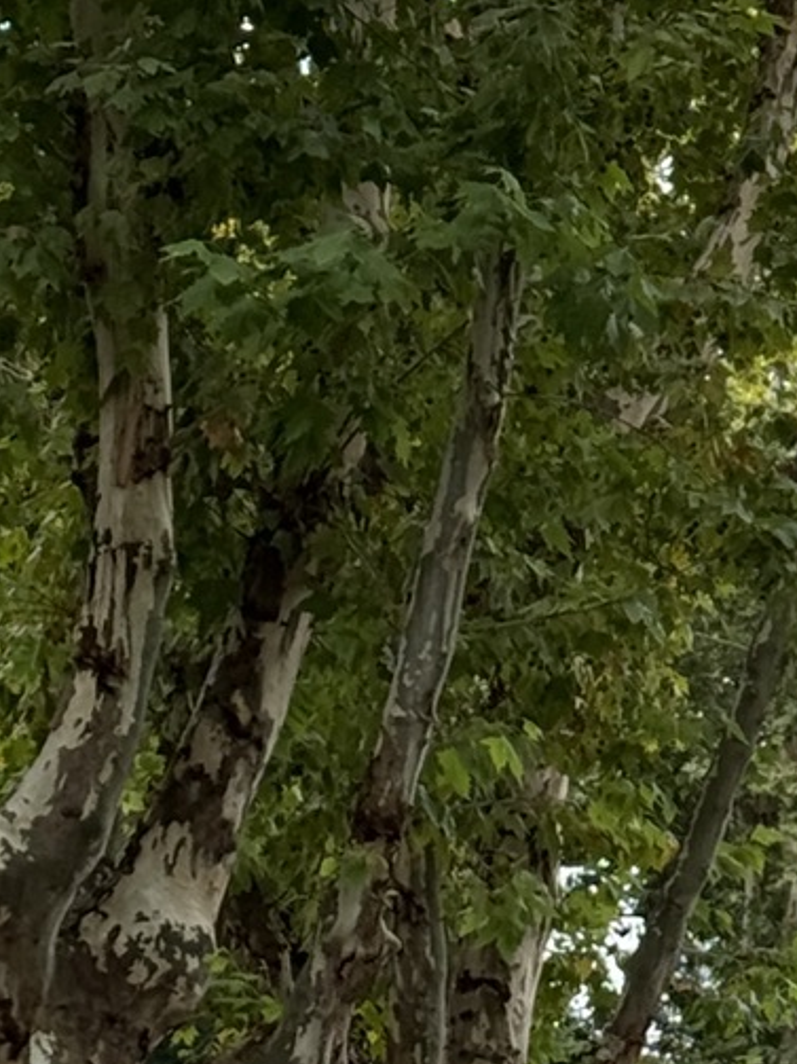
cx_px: 1400
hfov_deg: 7.6
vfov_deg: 10.3
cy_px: 199
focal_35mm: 191
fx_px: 5866
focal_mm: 6.76
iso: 64
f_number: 1.78
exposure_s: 1/352
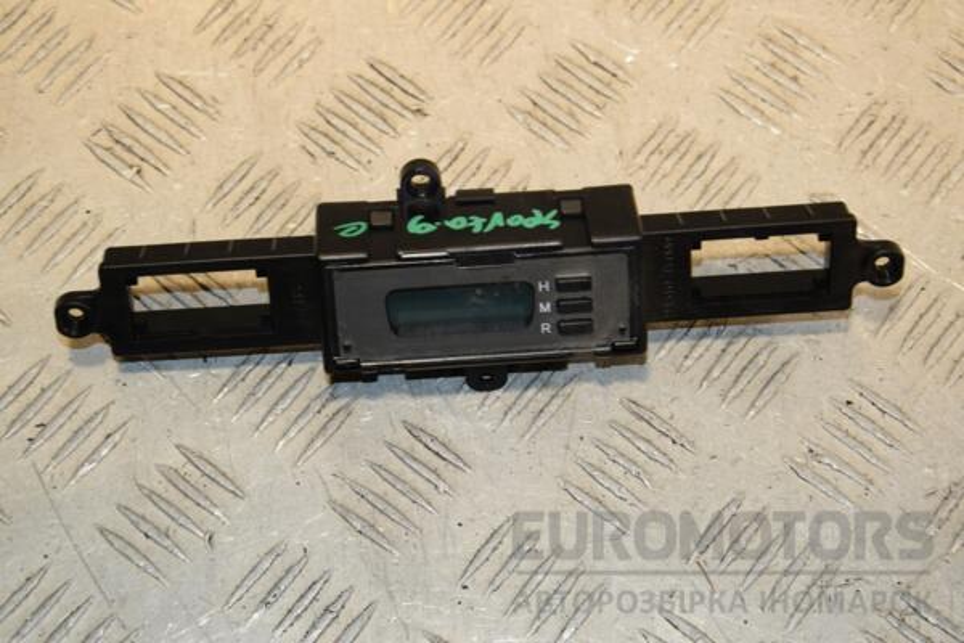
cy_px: 322
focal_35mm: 78
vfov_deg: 17.5
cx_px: 482
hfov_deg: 26.0
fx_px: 2089
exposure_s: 1/200
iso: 800
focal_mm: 52
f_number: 8
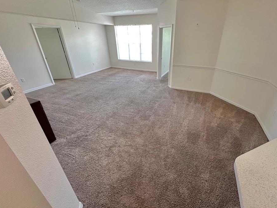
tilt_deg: -26.2
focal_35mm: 16
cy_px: 102
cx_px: 155
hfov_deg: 94.0
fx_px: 128
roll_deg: -0.6
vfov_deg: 78.1
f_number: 2.2
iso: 320
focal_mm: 2.22
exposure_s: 1/60
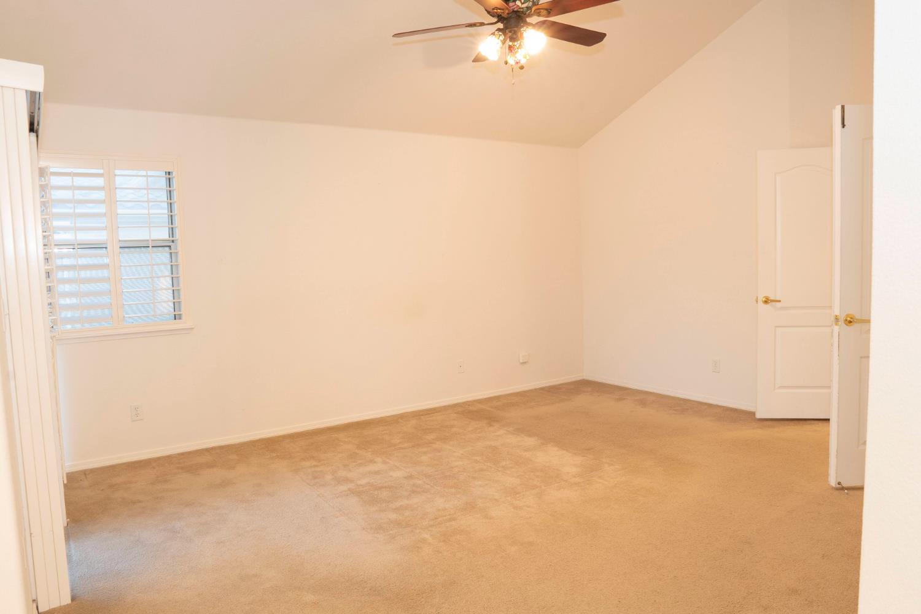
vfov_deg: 53.1
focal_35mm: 24
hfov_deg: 73.7
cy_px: 307
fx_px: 614
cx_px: 460
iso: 200
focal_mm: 16
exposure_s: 1/1.25
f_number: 11
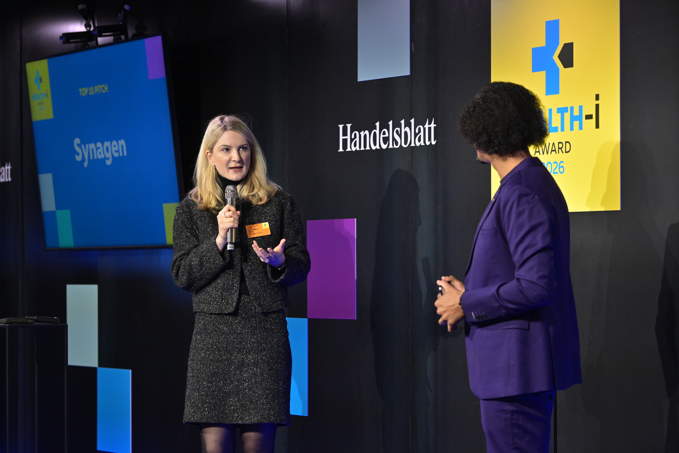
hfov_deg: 15.8
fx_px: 2452
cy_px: 226
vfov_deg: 10.5
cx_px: 340
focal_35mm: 130
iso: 1600
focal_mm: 130
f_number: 5
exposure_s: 1/320
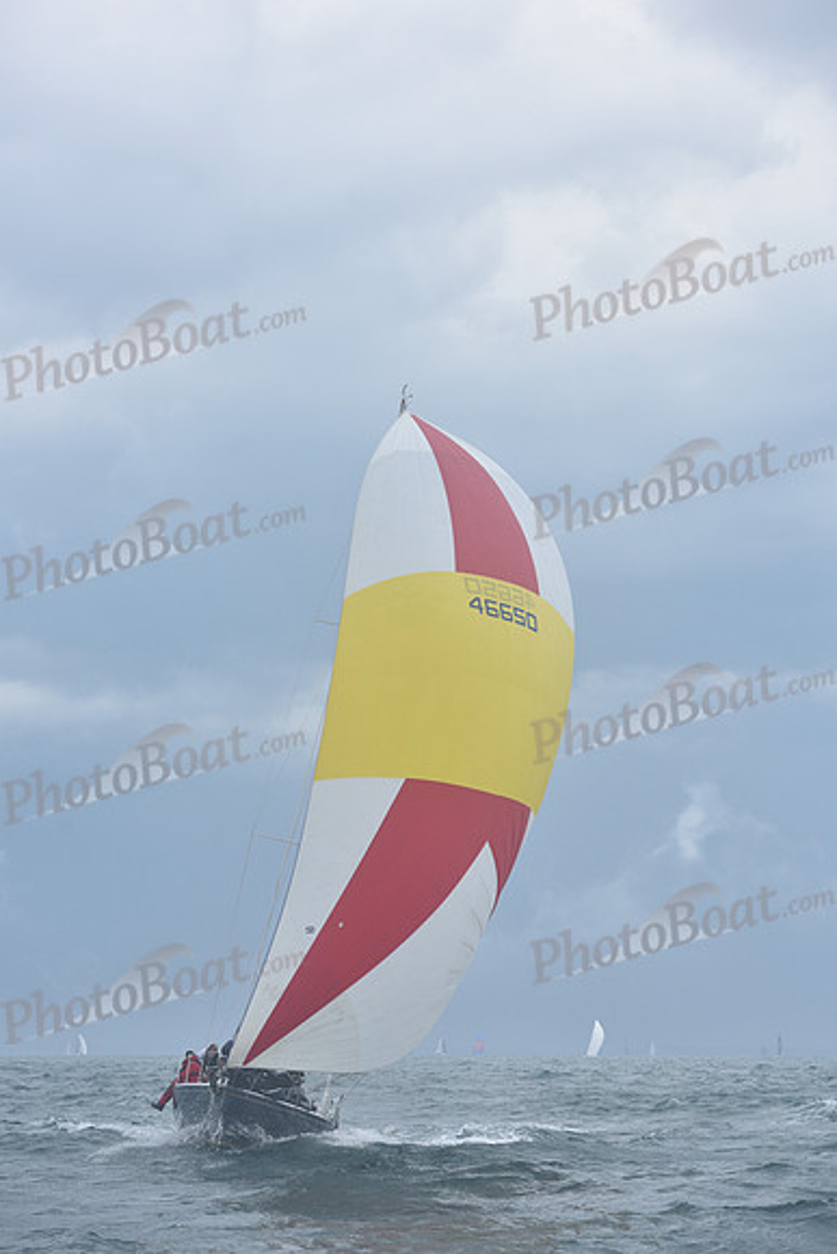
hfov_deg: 15.9
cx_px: 418
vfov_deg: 23.6
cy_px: 627
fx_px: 2997
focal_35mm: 86
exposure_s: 1/800
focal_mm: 86
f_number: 5.6
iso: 320
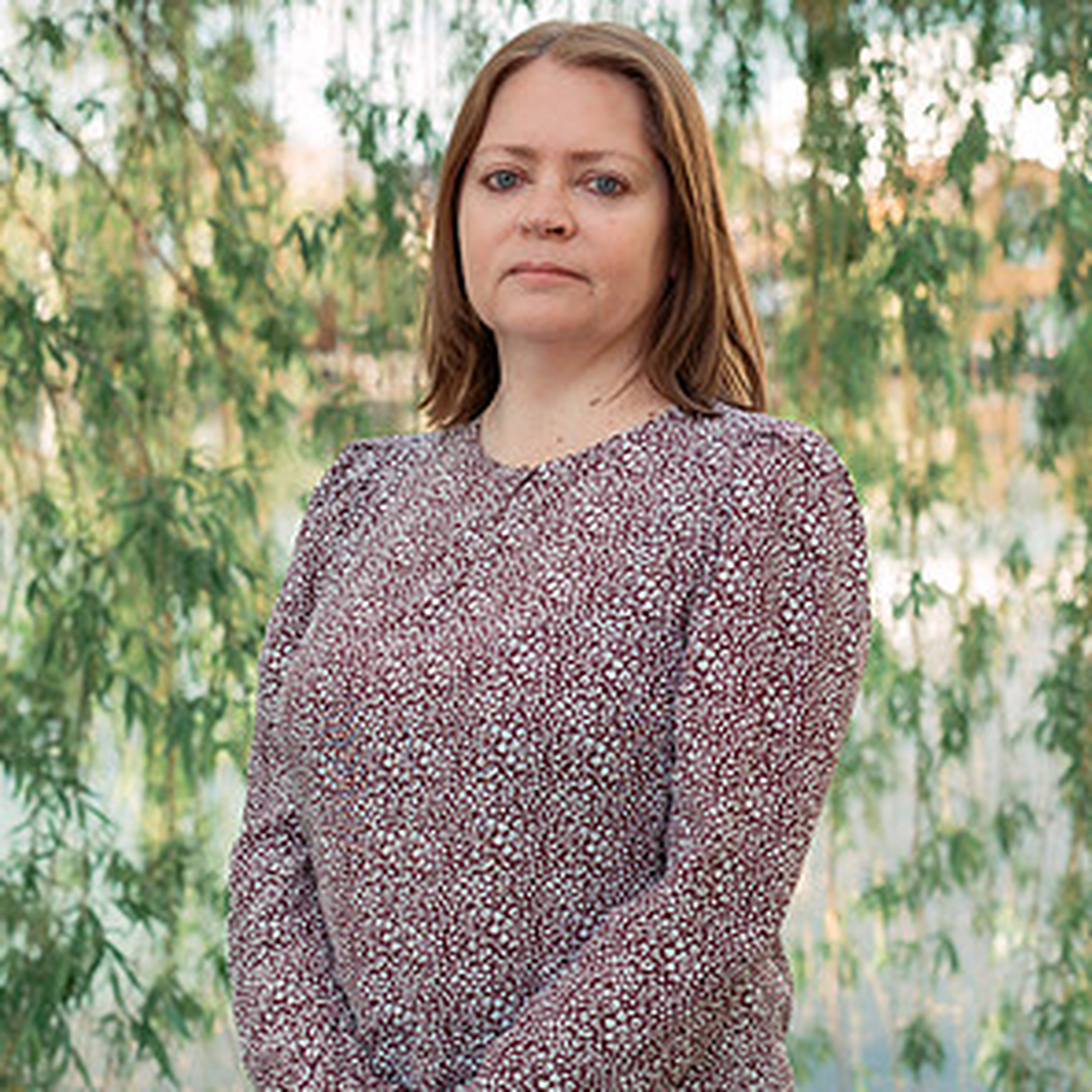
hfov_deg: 24.3
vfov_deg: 24.3
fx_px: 2534
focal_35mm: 71
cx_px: 548
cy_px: 623
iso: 1000
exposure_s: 1/500
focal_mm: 55
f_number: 5
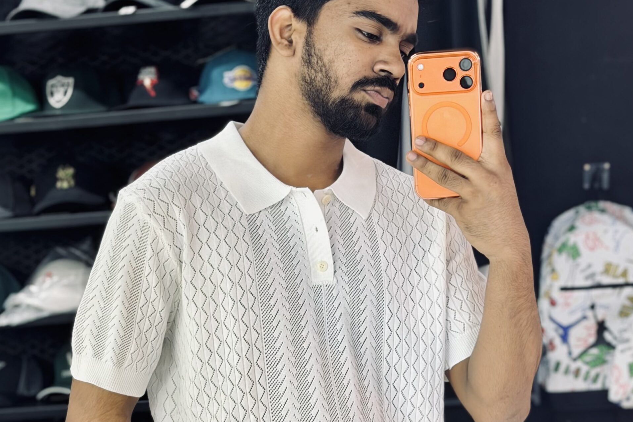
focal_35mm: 67
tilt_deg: -7.7
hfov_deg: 30.1
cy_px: 280
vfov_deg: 20.2
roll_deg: +0.2
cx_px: 318
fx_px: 1178
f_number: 1.78
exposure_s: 1/50
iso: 50
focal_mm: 6.76
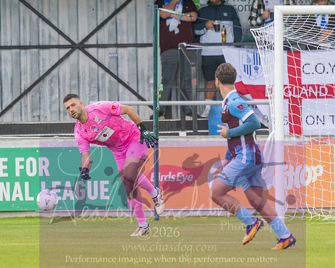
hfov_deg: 2.0
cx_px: 146
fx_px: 9773
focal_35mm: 986
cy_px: 158
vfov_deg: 1.6
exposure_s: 1/1250
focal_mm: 300
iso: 500
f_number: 2.8
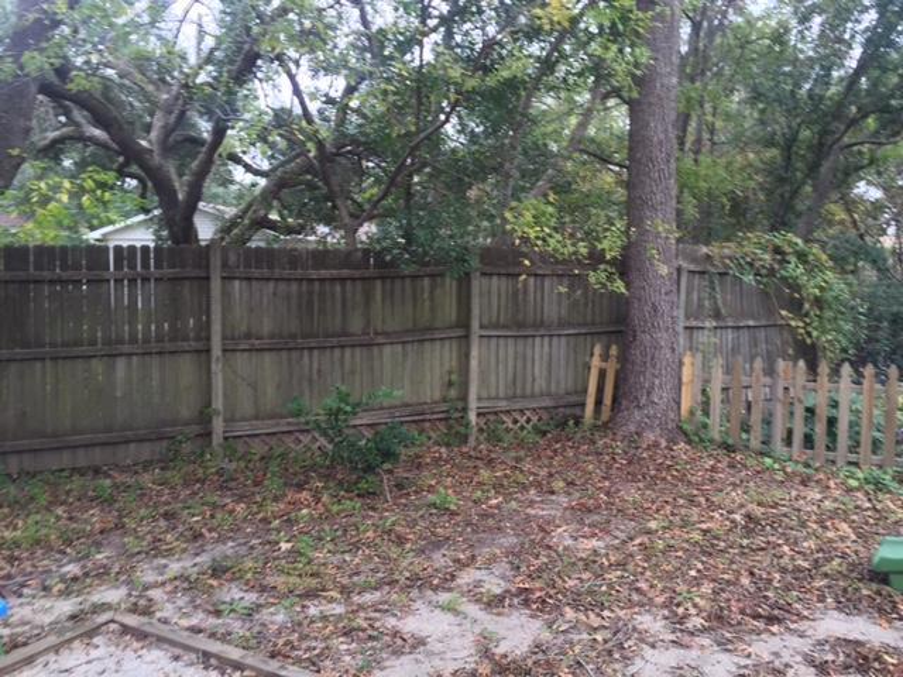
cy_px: 338
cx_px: 452
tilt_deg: -6.5
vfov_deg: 48.2
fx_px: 756
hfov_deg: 61.7
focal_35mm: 29
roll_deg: -2.6
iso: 40
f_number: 2.2
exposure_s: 1/60
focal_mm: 4.15
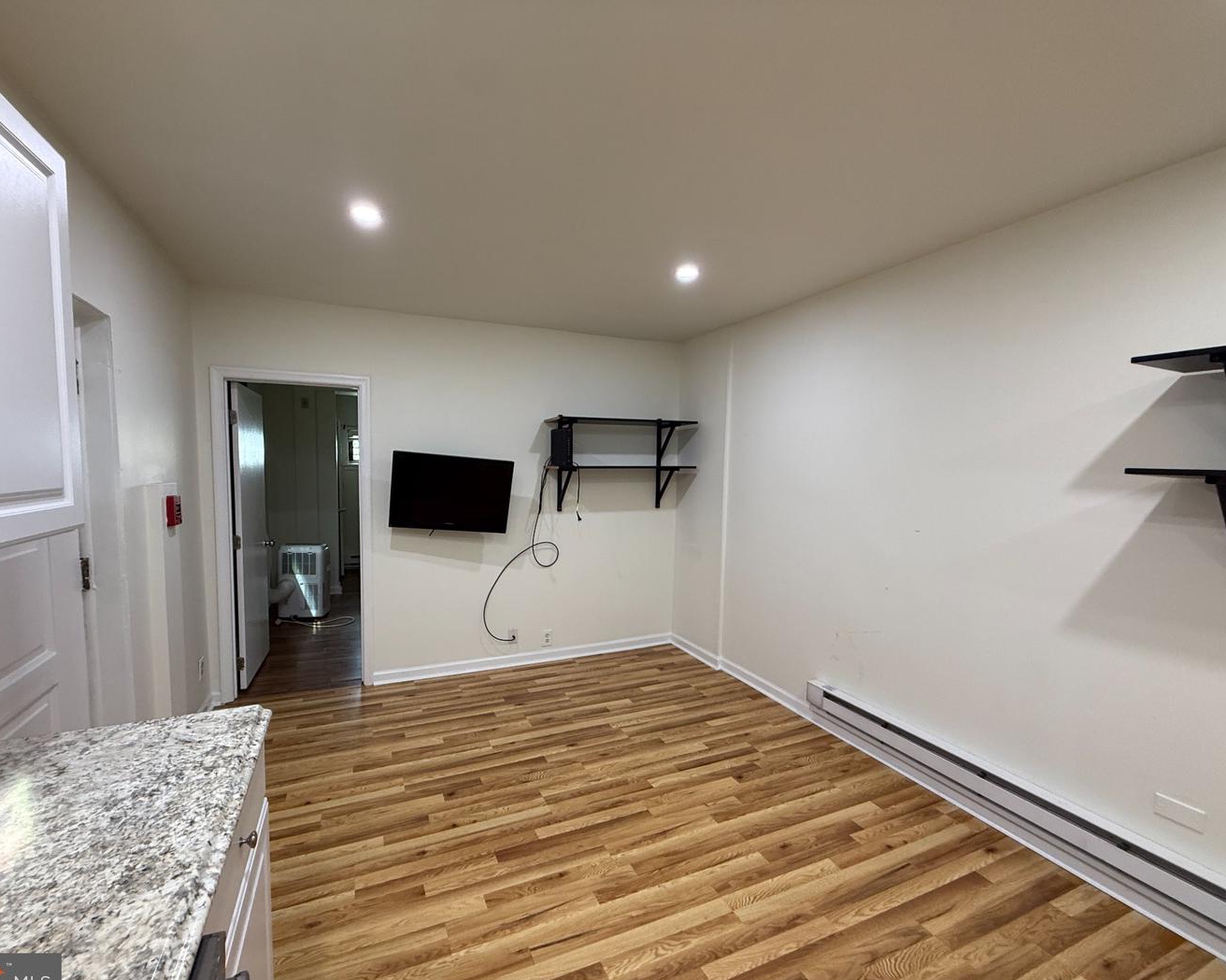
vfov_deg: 84.0
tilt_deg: -3.0
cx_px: 570
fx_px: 544
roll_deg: -0.7
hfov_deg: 96.7
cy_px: 503
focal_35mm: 15
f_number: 2.2
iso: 250
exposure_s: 1/60
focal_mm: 2.22
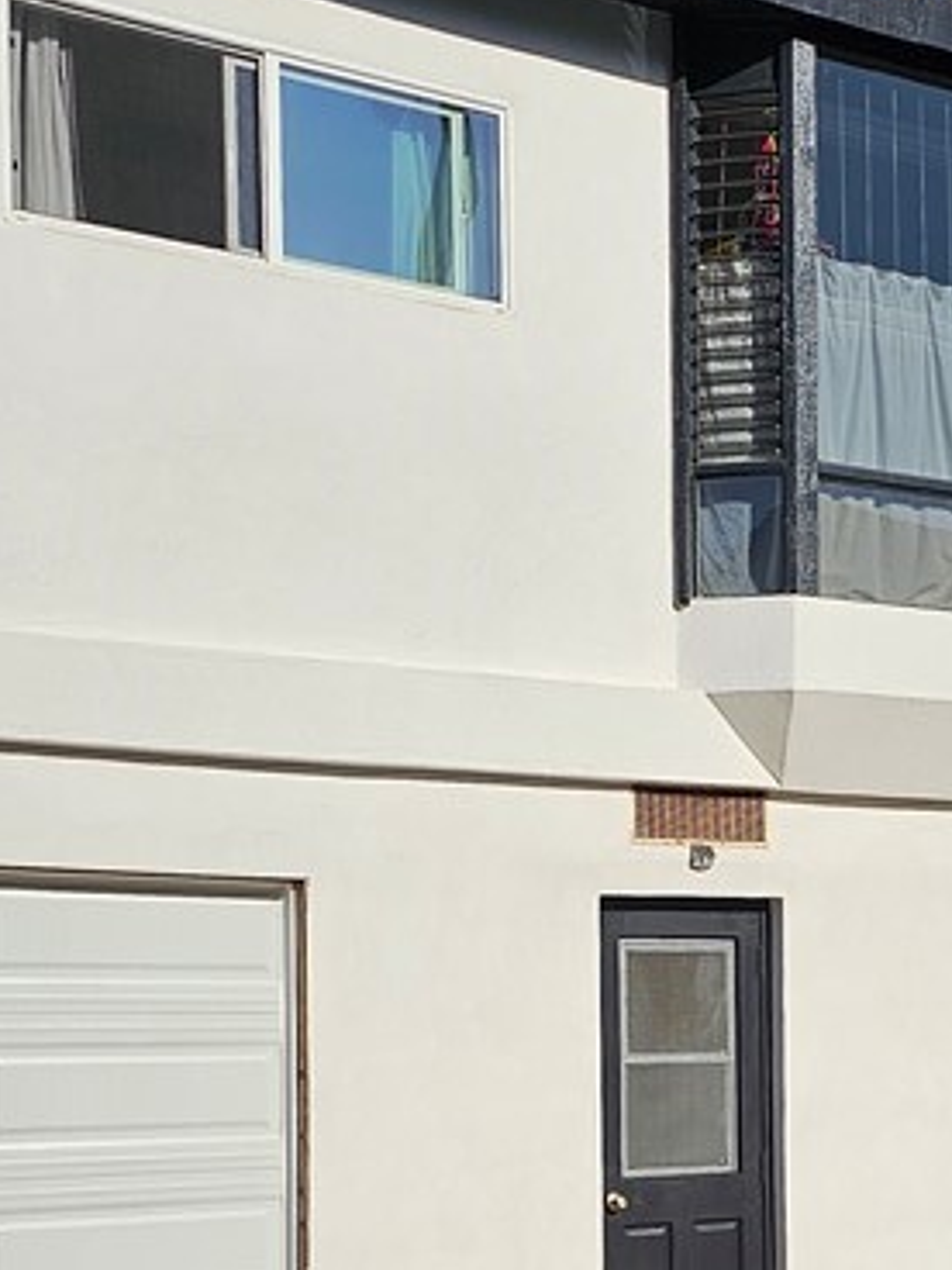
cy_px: 1111
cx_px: 652
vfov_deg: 29.2
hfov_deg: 22.8
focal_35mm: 64
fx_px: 2347
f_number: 1.7
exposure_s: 1/1704
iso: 12
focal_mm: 6.3
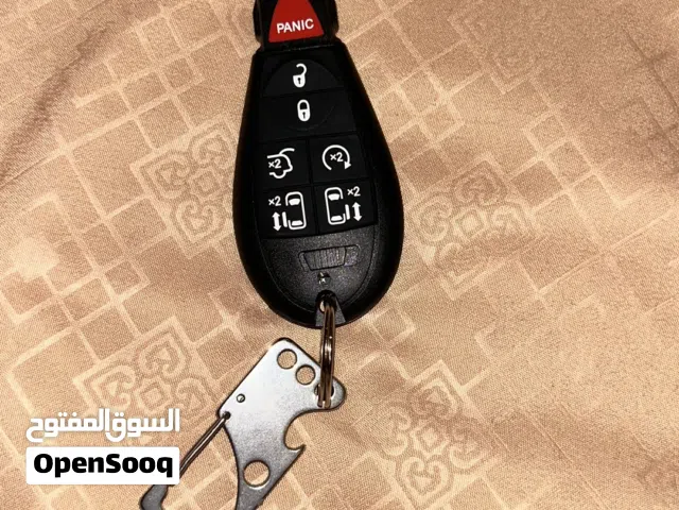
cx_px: 340
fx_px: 510
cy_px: 255
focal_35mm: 26
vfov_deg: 53.1
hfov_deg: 67.3
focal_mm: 5.7
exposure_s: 1/50
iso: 32
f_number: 1.5
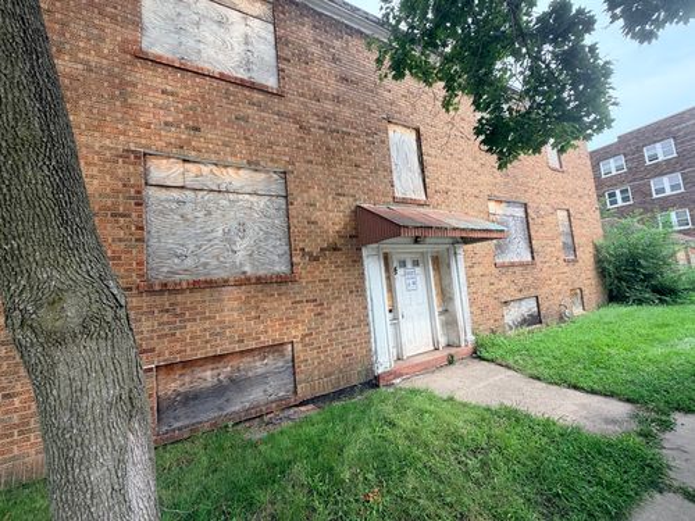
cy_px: 260
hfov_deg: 102.1
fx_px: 281
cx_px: 348
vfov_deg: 85.7
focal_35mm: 14
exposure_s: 1/291
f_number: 2.2
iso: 50
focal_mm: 2.22
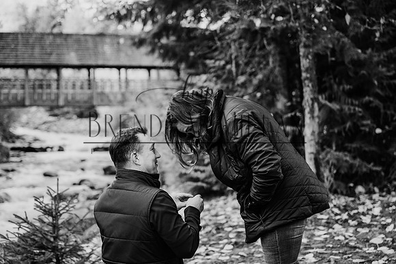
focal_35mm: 63
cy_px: 132
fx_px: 691
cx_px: 198
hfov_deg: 32.0
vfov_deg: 21.6
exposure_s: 1/500
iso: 1000
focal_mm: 59
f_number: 2.8
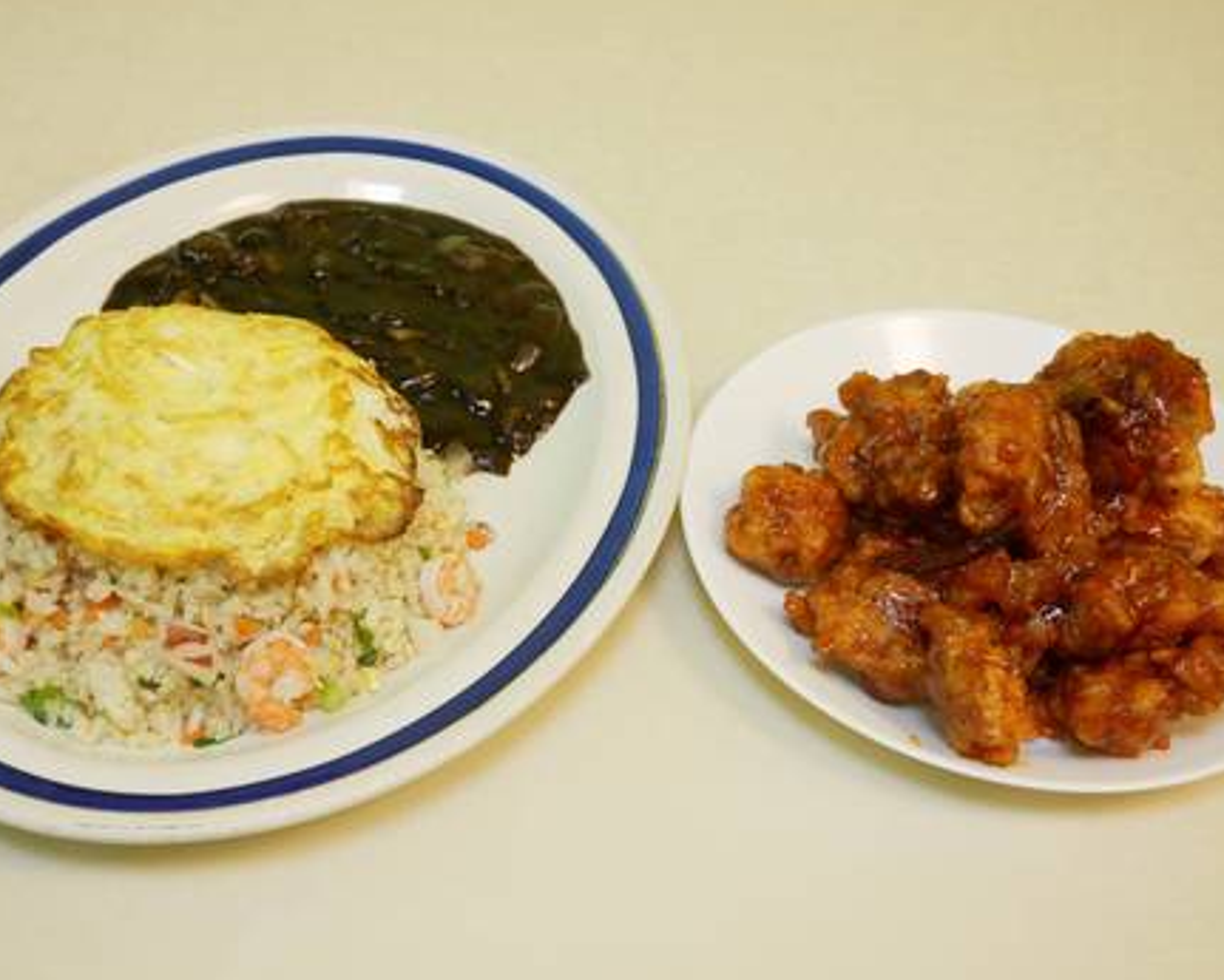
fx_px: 1920
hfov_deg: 35.3
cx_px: 569
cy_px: 500
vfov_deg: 28.6
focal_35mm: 53
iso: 200
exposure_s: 1/3.2
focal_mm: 20
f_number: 4.1
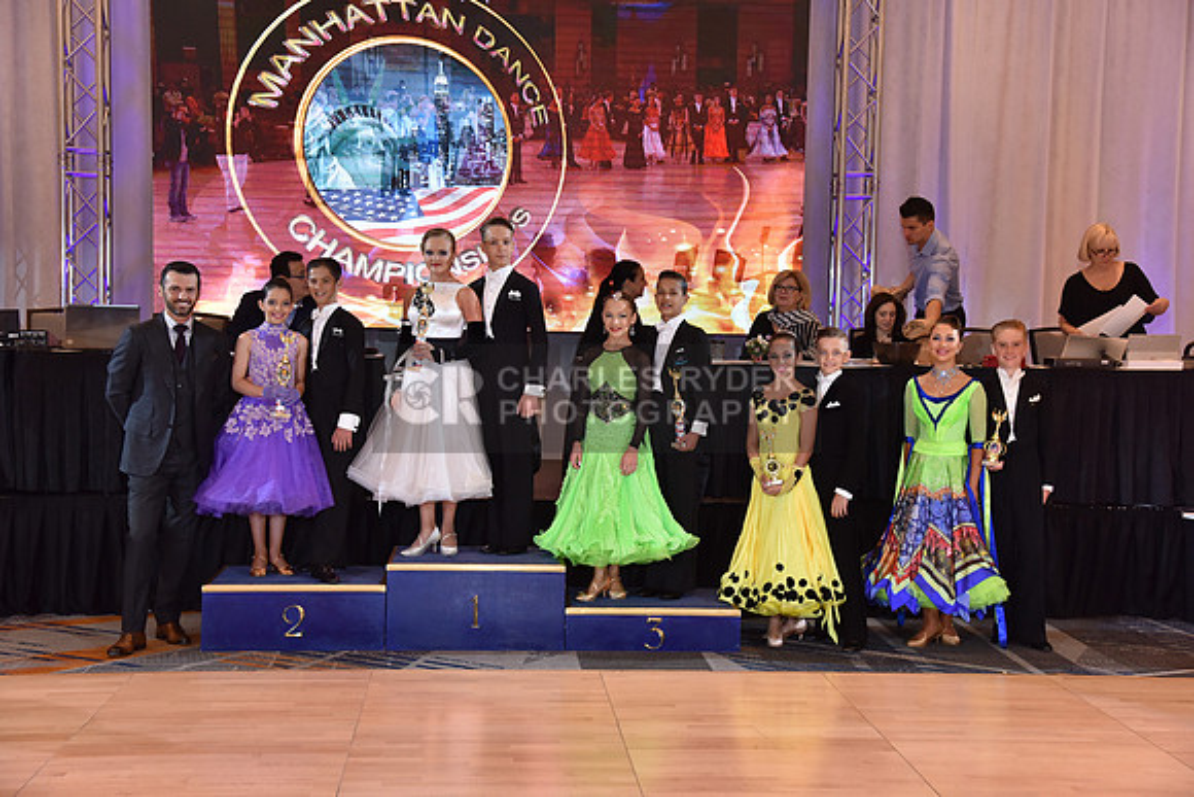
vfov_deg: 26.0
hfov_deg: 38.2
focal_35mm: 52
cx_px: 597
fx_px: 1725
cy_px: 398
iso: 1250
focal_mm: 52
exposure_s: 1/250
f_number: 5
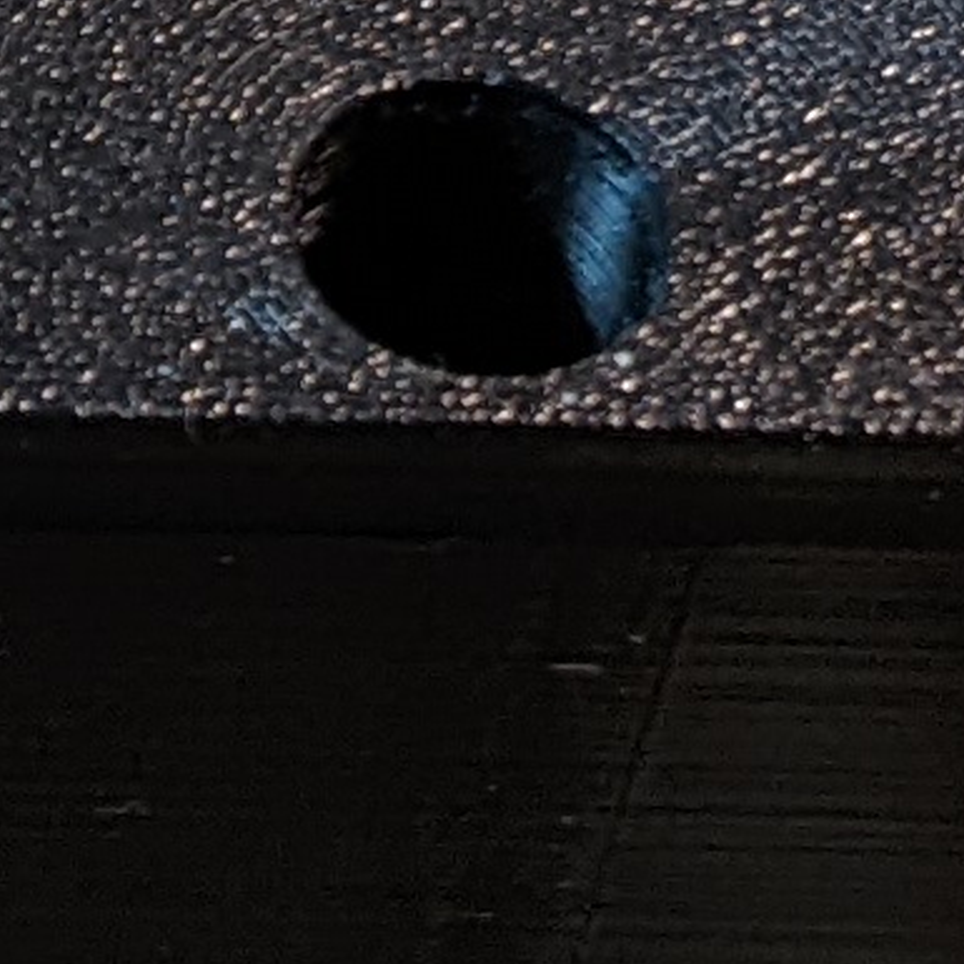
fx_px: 7877
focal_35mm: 250
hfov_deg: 6.8
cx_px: -891
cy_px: 486
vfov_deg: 7.0
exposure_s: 1/40
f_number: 1.8
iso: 49
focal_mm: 4.44
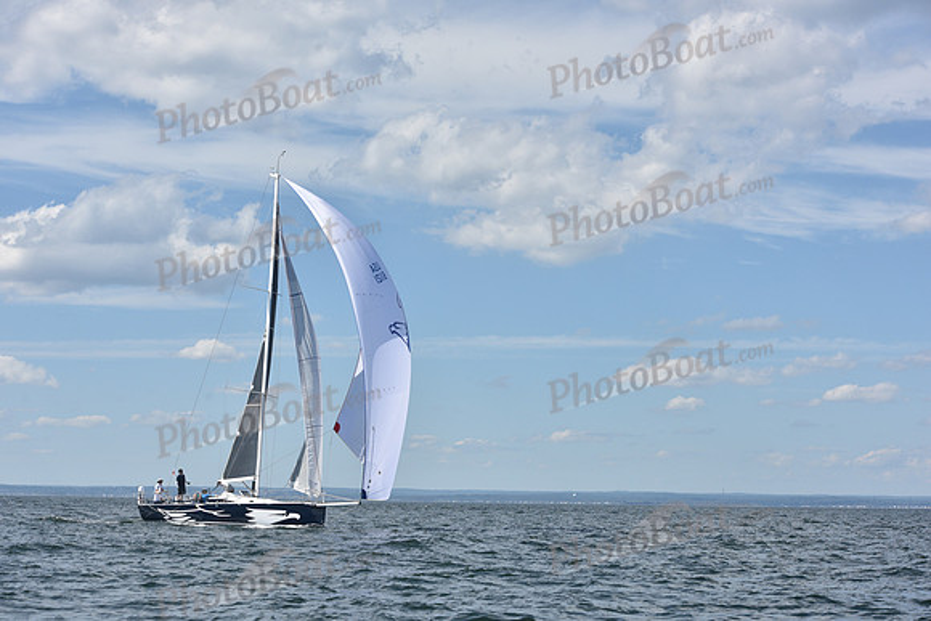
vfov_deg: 19.5
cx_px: 466
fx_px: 1811
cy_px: 310
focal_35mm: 70
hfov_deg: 28.8
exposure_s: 1/1250
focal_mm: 70
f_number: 10
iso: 320
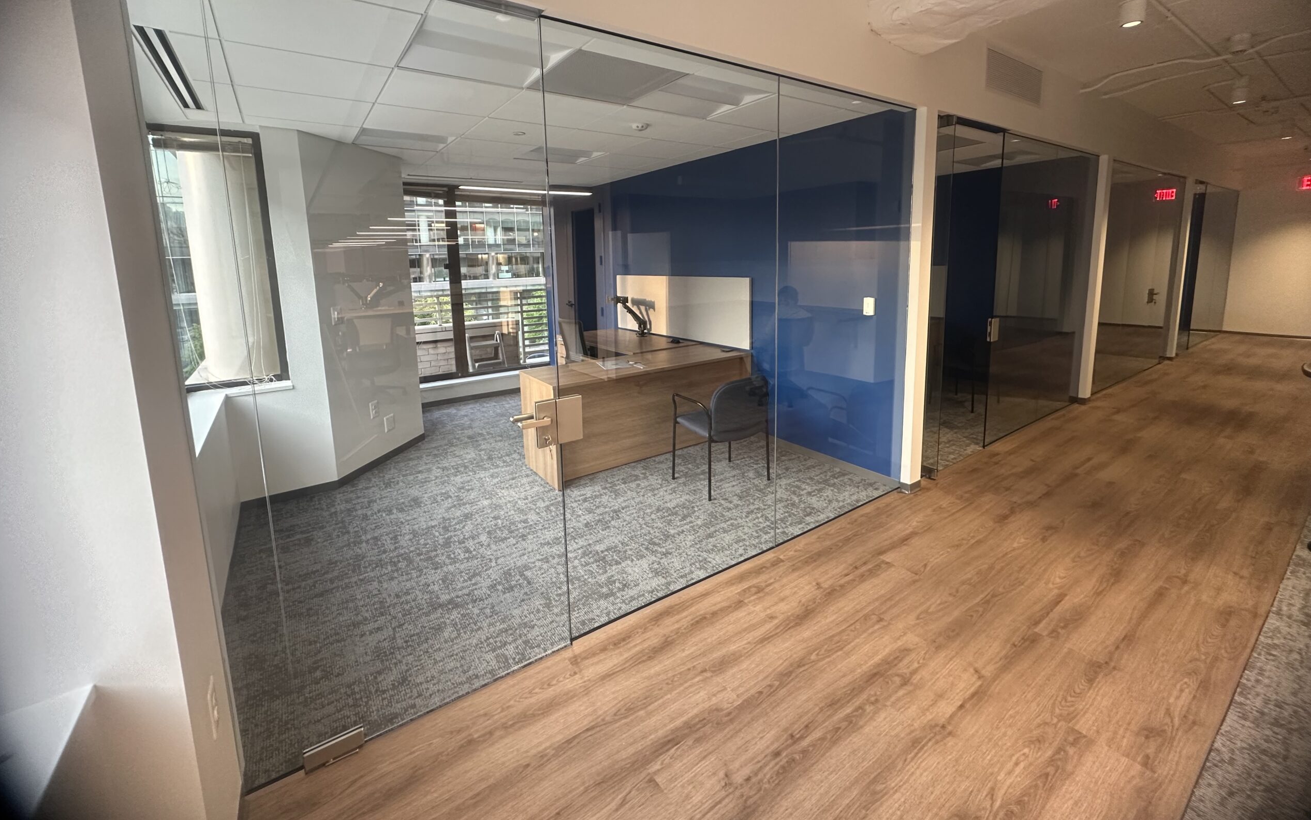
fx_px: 536
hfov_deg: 101.5
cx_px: 650
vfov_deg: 74.0
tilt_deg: -7.8
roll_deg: +1.7
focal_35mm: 15
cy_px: 332
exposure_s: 1/60
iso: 250
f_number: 2.2
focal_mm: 2.22
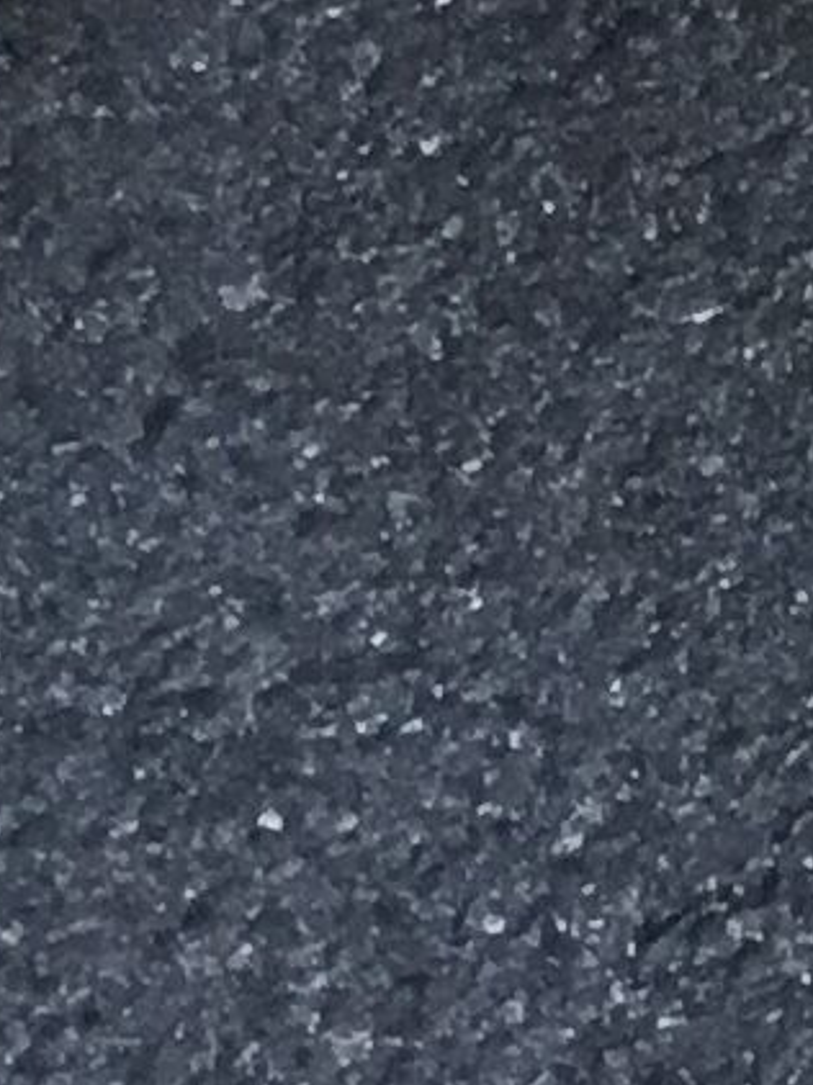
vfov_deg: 7.4
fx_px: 7523
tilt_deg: -28.0
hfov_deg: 5.5
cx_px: 3028
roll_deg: -0.6
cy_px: -1998
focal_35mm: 240
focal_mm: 3.3
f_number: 2.4
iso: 25
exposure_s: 1/100
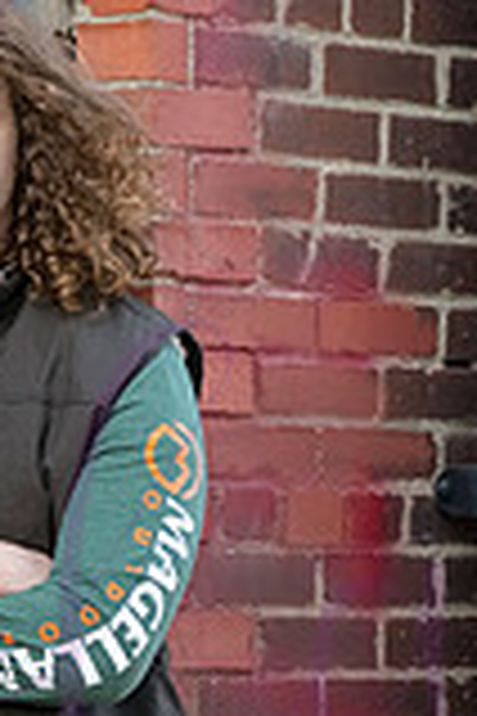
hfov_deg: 4.3
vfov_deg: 6.5
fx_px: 6280
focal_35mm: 316
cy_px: 387
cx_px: -32
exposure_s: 1/320
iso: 1250
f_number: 4.5
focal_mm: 112
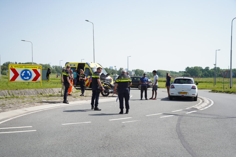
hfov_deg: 50.7
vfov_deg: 35.1
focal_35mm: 38
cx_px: 118
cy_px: 78
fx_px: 249
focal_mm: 38
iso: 800
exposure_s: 1/3200
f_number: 4.5
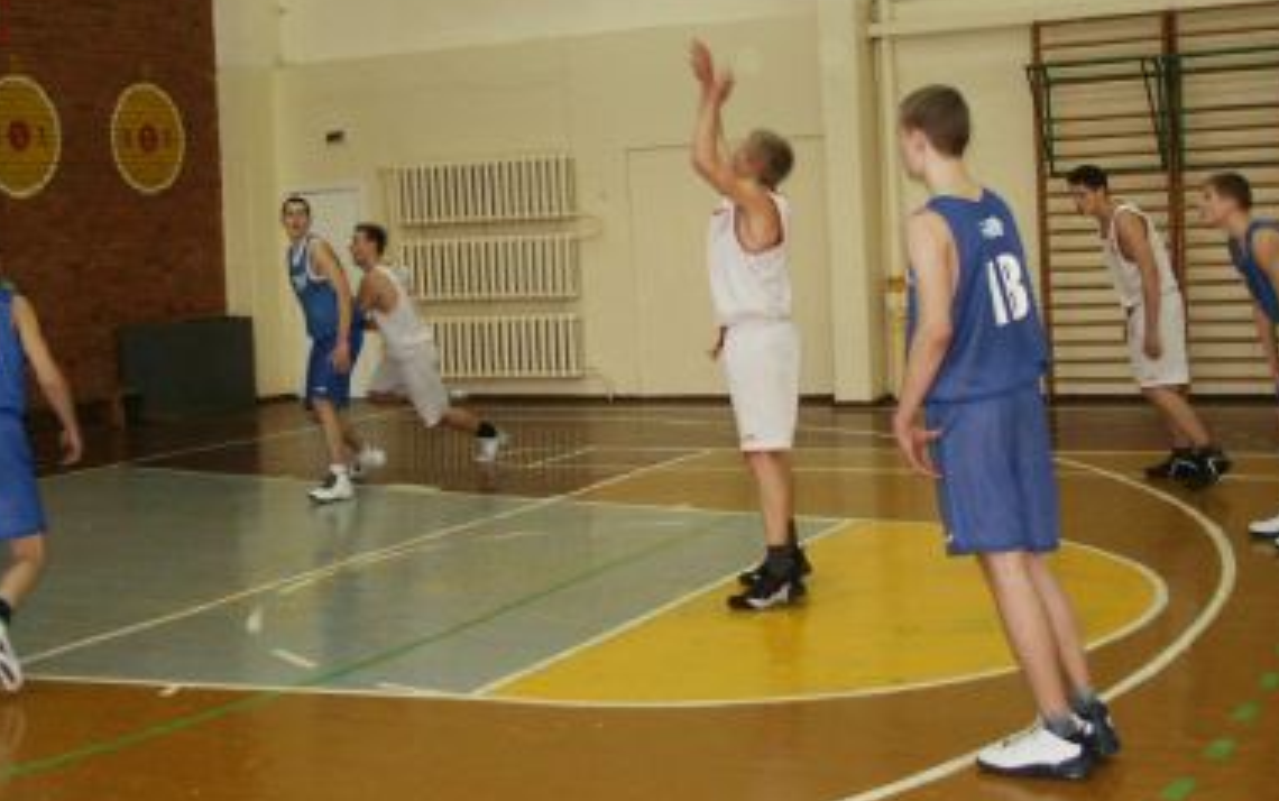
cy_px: 294
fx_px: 1814
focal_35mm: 52
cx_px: 476
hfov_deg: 38.6
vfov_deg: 24.8
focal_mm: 7.18
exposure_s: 1/90
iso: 200
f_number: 3
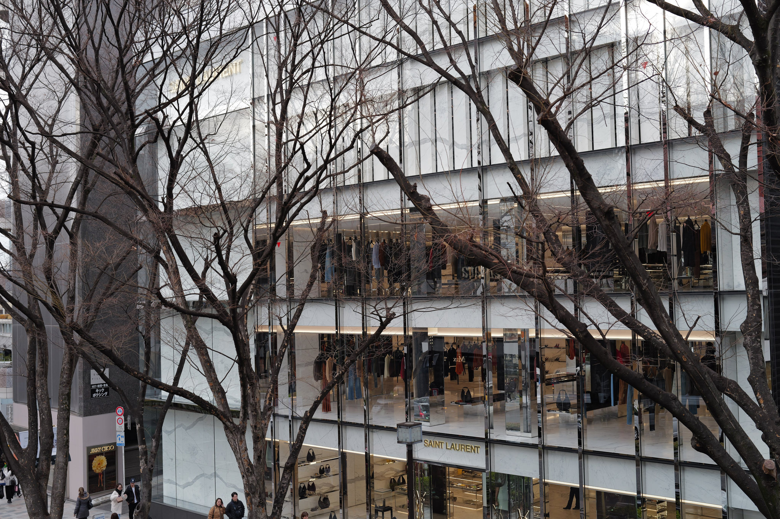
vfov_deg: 31.2
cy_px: 260
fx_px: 931
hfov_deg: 45.5
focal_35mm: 43
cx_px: 390
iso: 100
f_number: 3.5
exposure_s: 1/160
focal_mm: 43
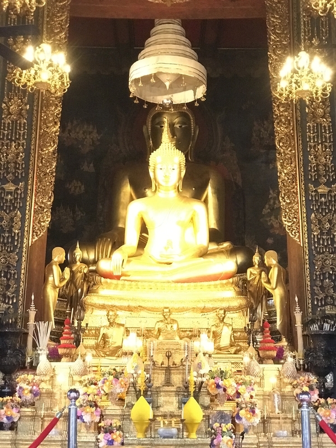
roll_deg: -1.3
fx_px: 738
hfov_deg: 25.7
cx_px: 168
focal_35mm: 57
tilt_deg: +12.9
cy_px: 224
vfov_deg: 33.8
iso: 1000
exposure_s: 1/50
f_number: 2.8
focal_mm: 6.6
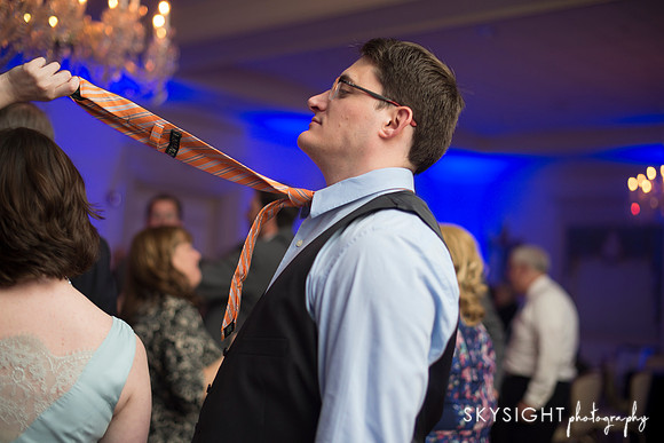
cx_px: 332
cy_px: 222
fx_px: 922
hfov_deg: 39.6
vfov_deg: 27.0
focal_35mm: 50
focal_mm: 50
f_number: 2
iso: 500
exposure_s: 1/80
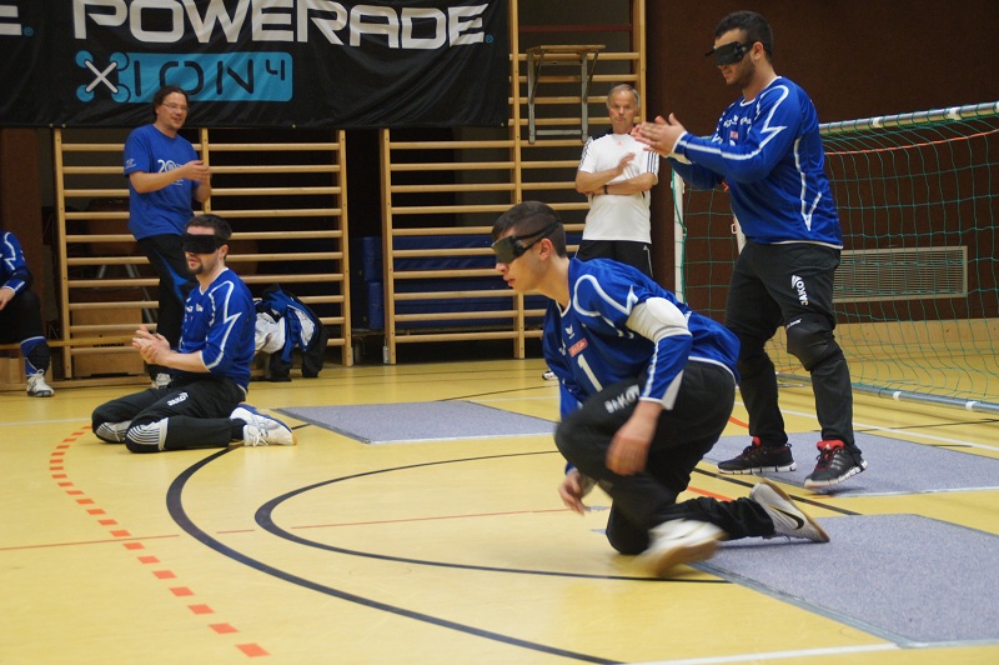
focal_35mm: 90
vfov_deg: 15.2
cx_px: 500
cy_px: 332
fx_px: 2495
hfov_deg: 22.6
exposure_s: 1/40
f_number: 5
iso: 1600
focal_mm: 60
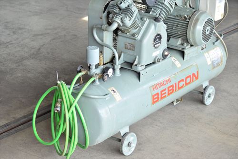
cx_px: 119
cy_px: 80
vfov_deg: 16.6
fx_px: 546
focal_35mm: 82
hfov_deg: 24.6
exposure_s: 1/250
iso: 1250
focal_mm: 55
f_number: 6.3
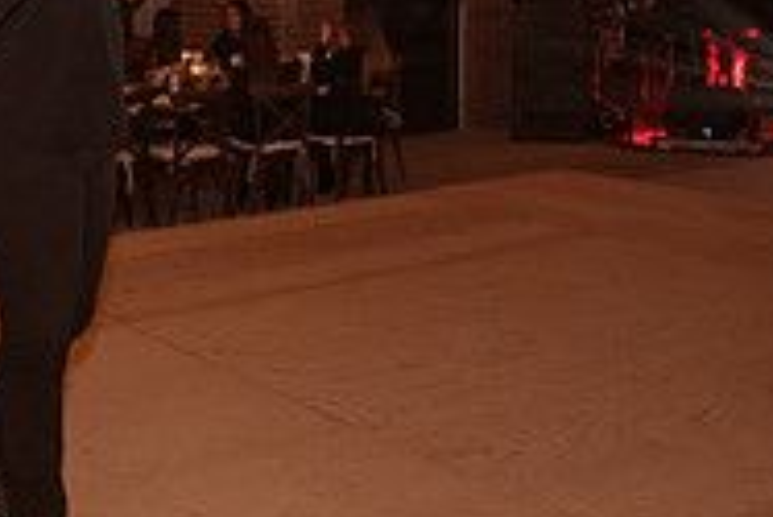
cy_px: 35
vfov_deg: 21.4
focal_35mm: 62
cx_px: 116
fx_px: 1332
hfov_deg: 31.2
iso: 1600
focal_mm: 20
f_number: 4
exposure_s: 1/100
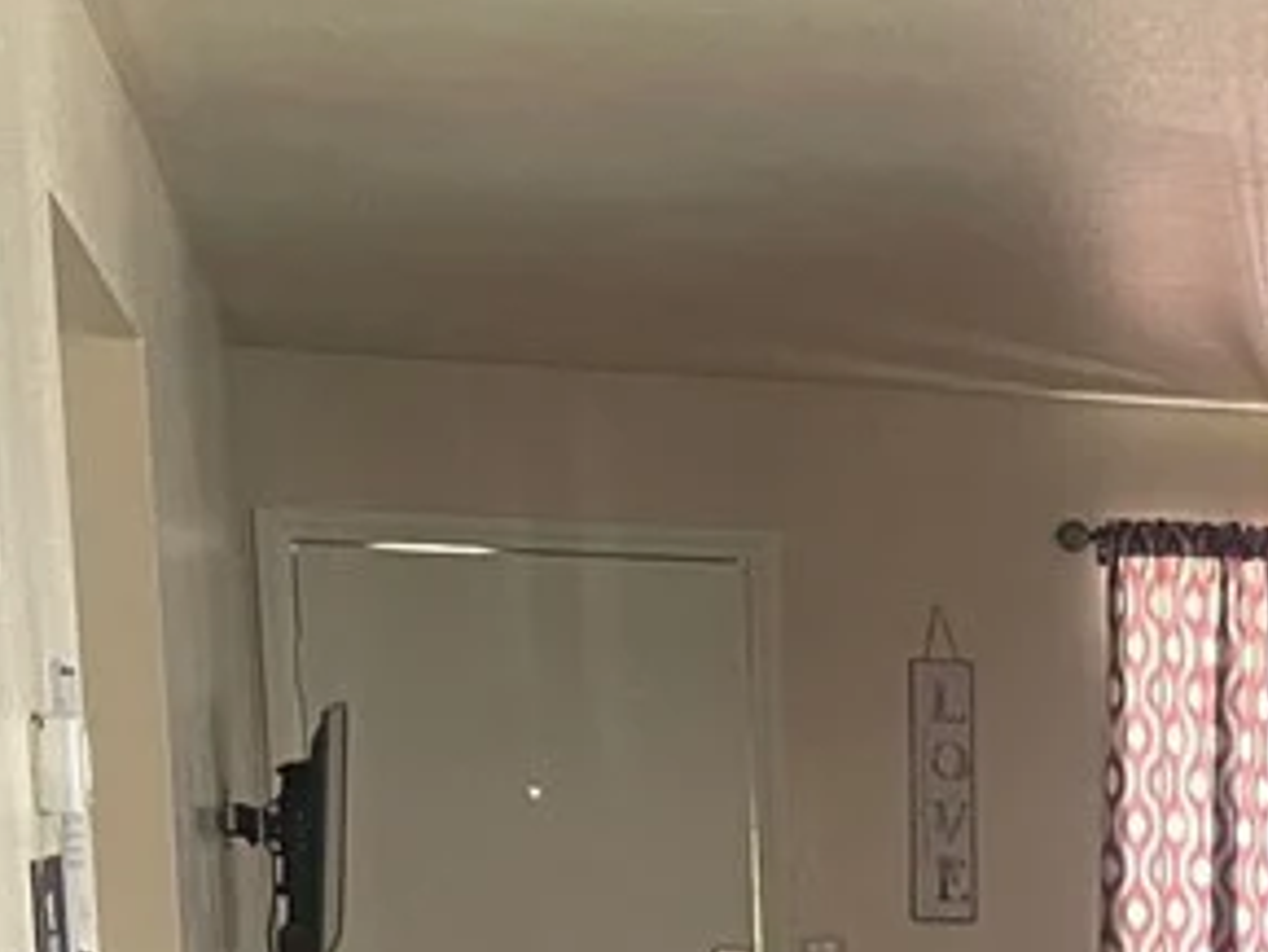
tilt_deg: -9.6
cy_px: 1386
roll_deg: -0.6
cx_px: 1751
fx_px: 3371
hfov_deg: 19.3
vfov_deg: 15.0
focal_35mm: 92
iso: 500
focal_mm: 4.2
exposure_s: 1/42
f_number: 1.6
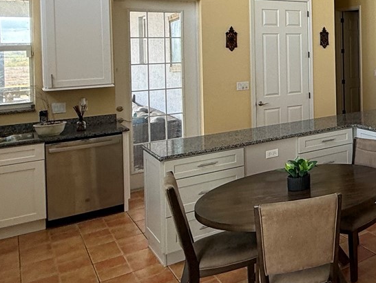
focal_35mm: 41
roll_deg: +0.7
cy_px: 45
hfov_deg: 34.8
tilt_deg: -0.1
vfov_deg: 33.8
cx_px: 468
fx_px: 446
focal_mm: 2.22
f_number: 2.2
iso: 64
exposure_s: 1/127
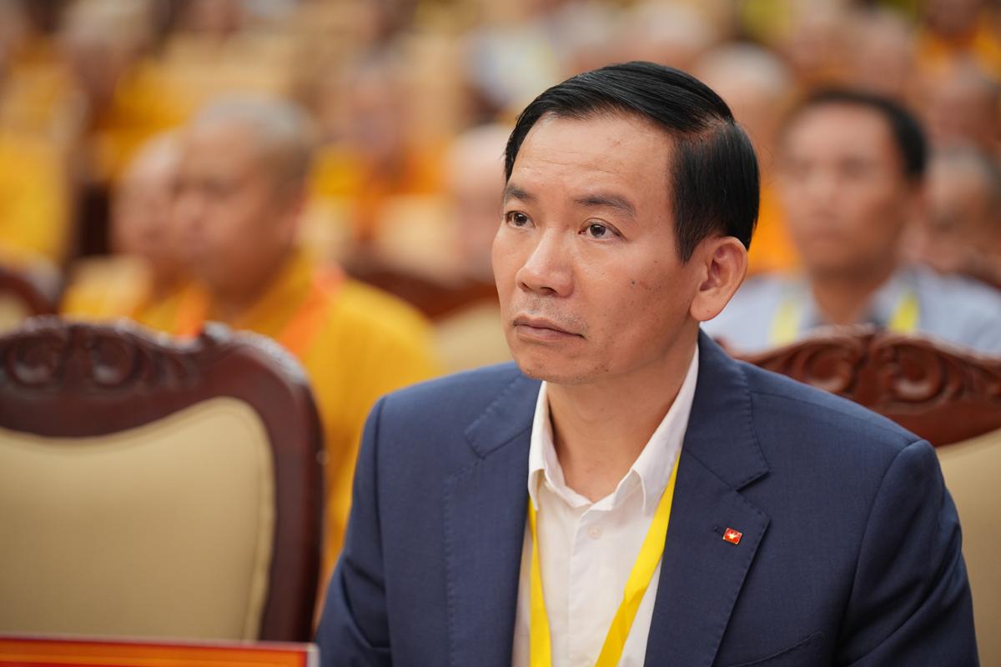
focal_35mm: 168
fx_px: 4671
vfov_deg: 8.2
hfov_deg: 12.2
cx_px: 500
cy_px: 334
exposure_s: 1/125
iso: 1250
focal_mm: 168
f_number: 2.8
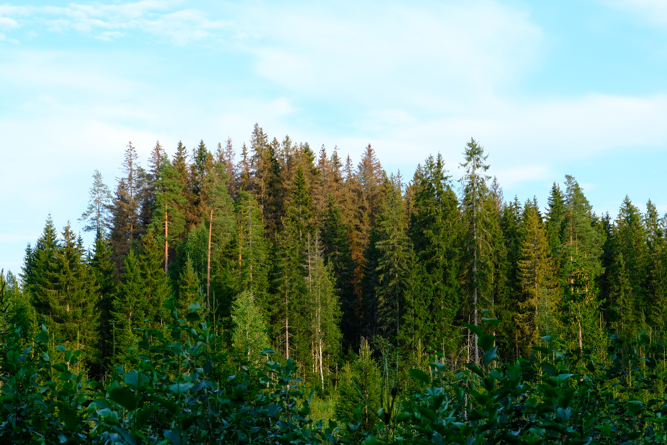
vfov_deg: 20.3
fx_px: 1241
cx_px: 334
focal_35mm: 67
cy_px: 222
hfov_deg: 30.1
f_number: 5.6
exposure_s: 1/220
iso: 320
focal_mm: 44.4
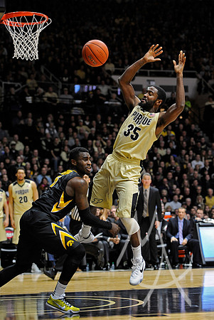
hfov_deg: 14.4
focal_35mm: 95
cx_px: 107
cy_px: 160
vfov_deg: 21.4
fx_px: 845
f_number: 3.2
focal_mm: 95
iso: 3200
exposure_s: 1/800
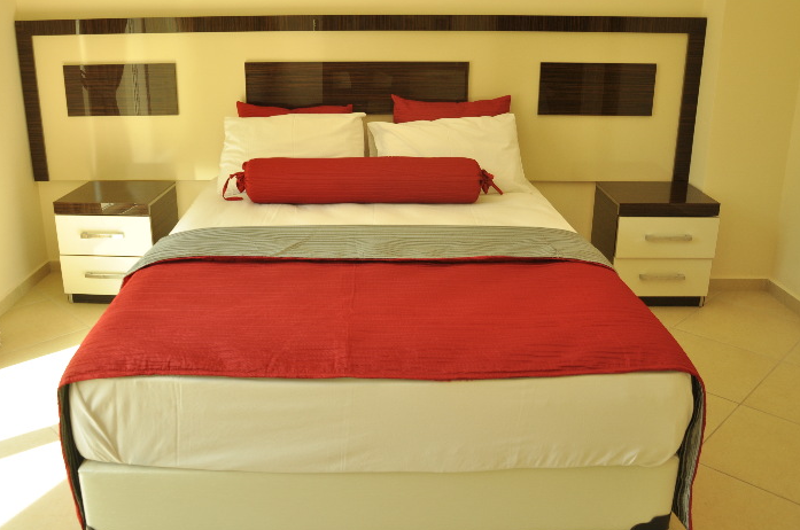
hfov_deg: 60.3
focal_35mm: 31
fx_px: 688
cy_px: 233
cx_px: 364
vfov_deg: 42.1
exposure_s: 1/125
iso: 200
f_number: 5.6
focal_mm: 18
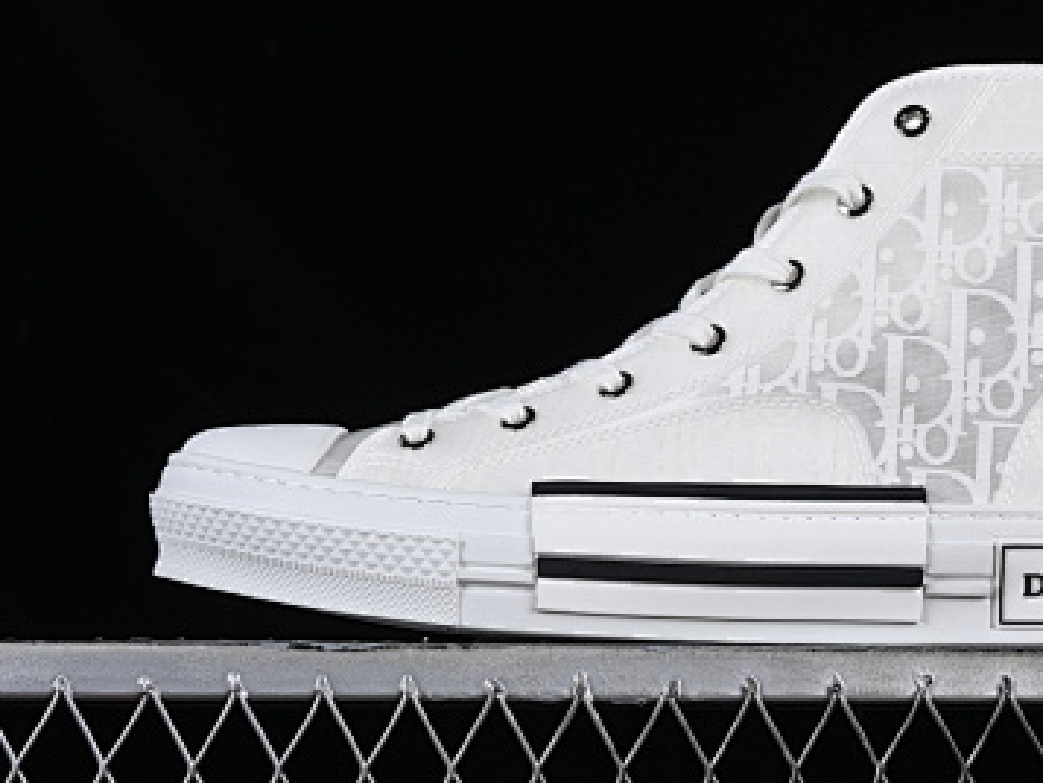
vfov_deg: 14.7
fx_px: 3044
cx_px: 716
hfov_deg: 19.4
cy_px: 355
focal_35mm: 101
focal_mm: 50
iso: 160
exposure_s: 1/80
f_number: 9
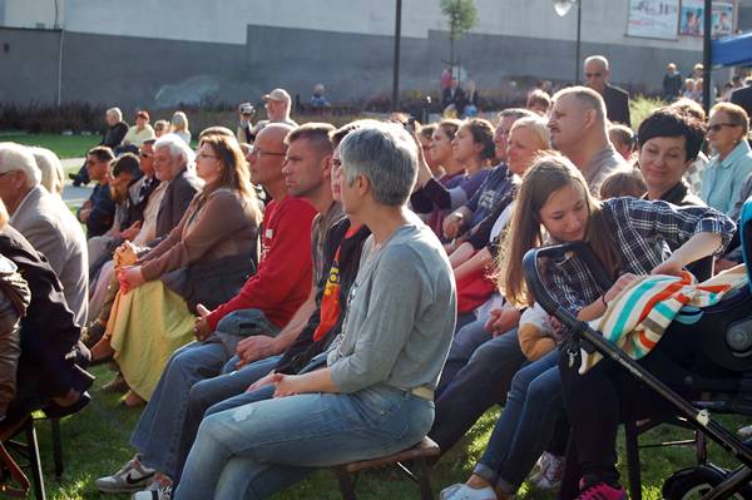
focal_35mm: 75
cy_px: 250
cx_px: 376
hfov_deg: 27.0
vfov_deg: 18.2
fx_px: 1565
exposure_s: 1/200
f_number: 7.1
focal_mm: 50
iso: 200
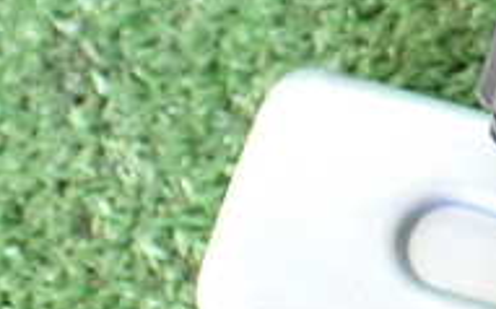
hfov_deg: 19.2
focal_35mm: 100
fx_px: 1351
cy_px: 13
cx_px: 649
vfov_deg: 12.9
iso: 800
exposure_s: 1/100
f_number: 2.3
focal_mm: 5.4
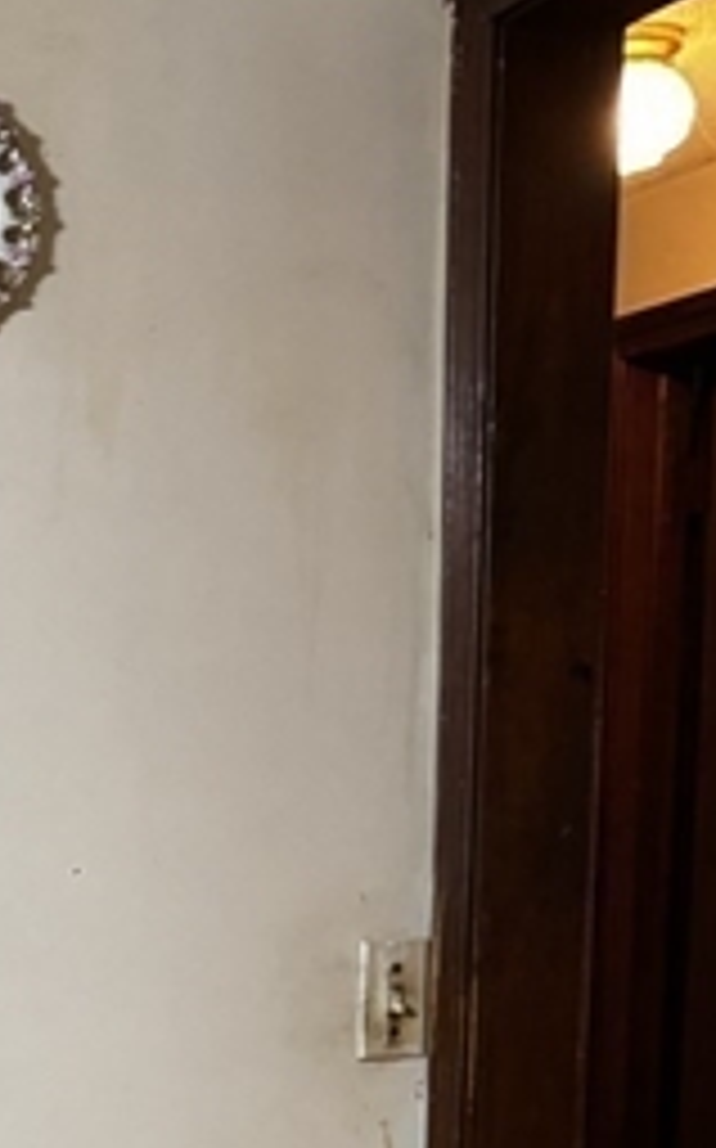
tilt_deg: -13.2
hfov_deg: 15.4
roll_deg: -0.7
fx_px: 2596
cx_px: -32
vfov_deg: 22.9
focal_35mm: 83
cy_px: 1373
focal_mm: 5.96
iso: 400
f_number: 1.6
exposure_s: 1/40
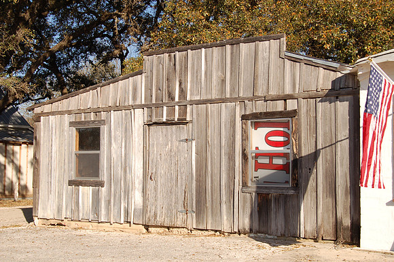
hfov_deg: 37.9
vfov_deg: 25.7
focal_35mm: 52
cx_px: 197
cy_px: 131
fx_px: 574
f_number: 13
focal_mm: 35
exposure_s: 1/160
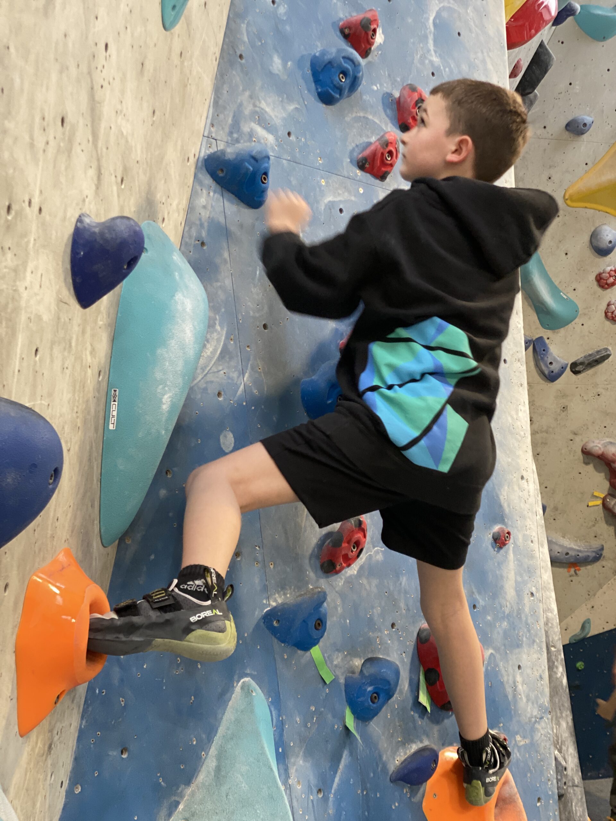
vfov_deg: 36.8
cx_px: 308
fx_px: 1234
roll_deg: +1.3
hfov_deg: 28.0
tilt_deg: +3.6
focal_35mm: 52
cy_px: 410
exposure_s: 1/31
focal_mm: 6
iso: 200
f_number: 2
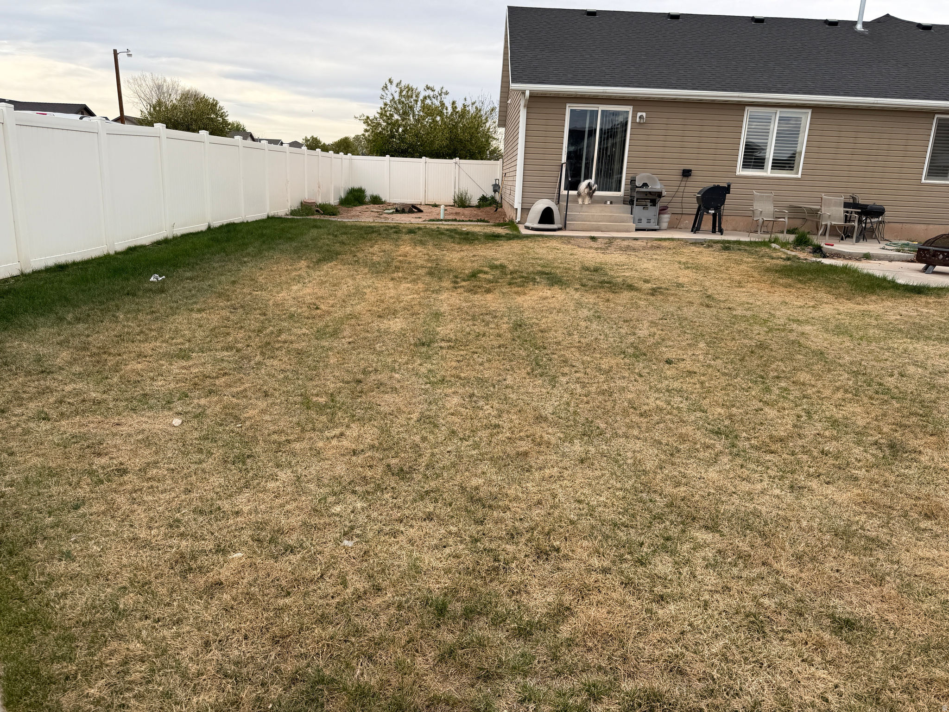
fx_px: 658
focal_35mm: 24
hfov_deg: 71.6
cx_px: 474
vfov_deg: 56.8
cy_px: 356
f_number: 1.78
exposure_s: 1/2907
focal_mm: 6.76
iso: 80
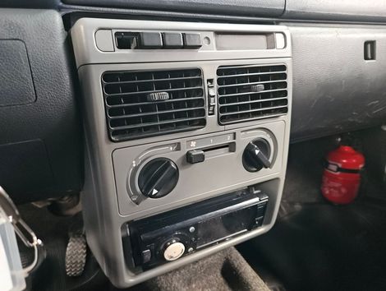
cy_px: 146
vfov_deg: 59.0
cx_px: 193
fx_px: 257
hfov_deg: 73.8
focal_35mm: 23
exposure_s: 1/24
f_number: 1.8
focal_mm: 5.4
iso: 500
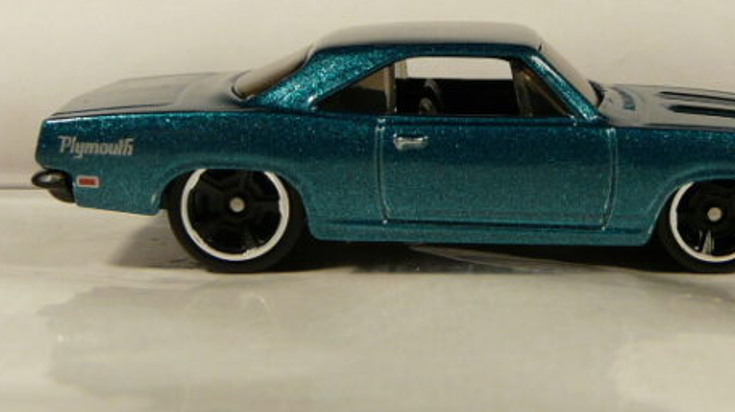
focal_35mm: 66
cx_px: 464
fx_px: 1286
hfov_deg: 31.7
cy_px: 68
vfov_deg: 18.0
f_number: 2.8
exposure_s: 1/80
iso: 100
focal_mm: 4.7
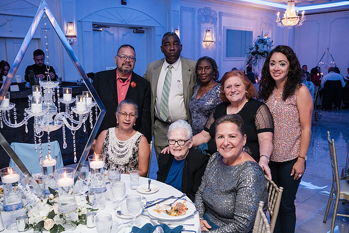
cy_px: 116
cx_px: 174
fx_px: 339
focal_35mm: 35
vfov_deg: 37.9
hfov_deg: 54.4
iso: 6400
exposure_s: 1/250
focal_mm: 35
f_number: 7.1
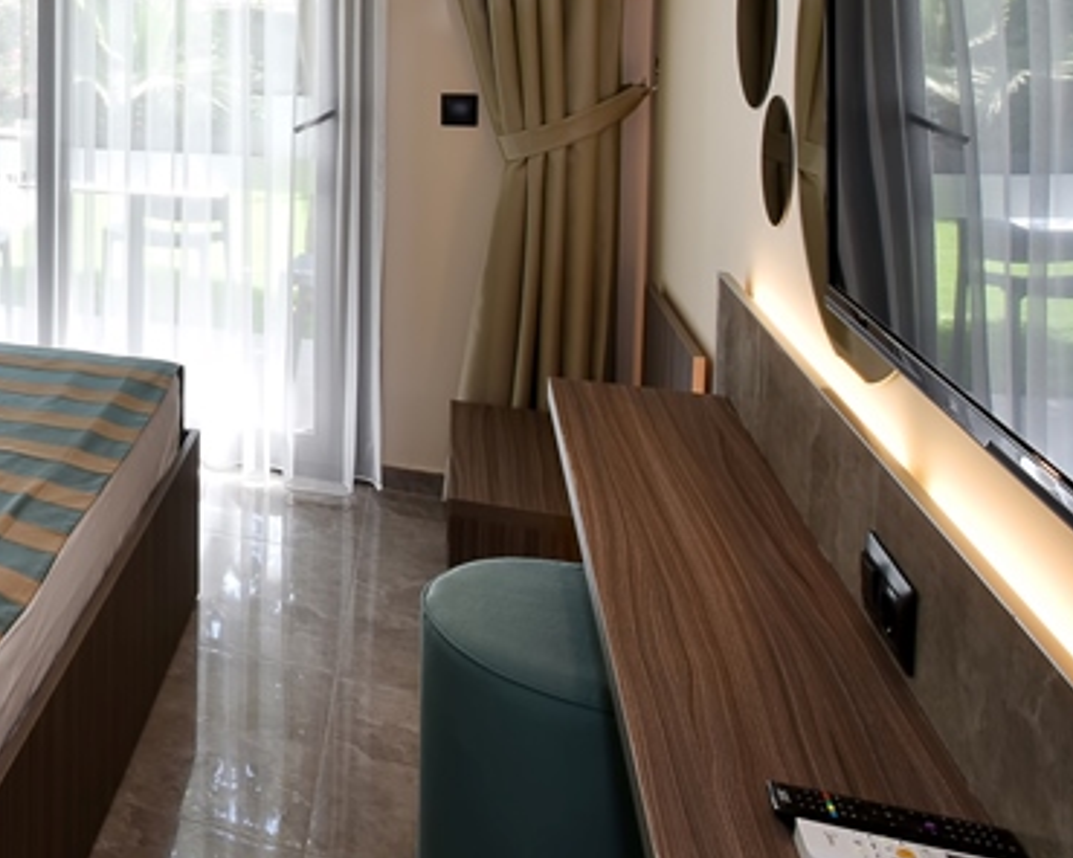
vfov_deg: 35.5
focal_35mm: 39
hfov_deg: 36.0
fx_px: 1239
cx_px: -229
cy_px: 51
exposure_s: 1/4
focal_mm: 15
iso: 200
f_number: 22
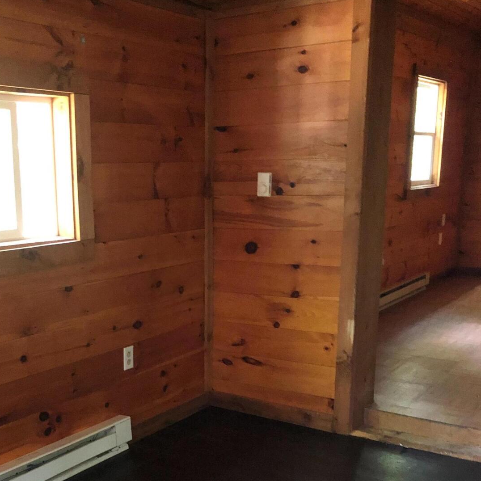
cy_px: 373
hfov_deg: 36.6
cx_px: 186
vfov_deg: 35.8
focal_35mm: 46
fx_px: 723
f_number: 1.8
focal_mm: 3.99
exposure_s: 1/4
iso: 125
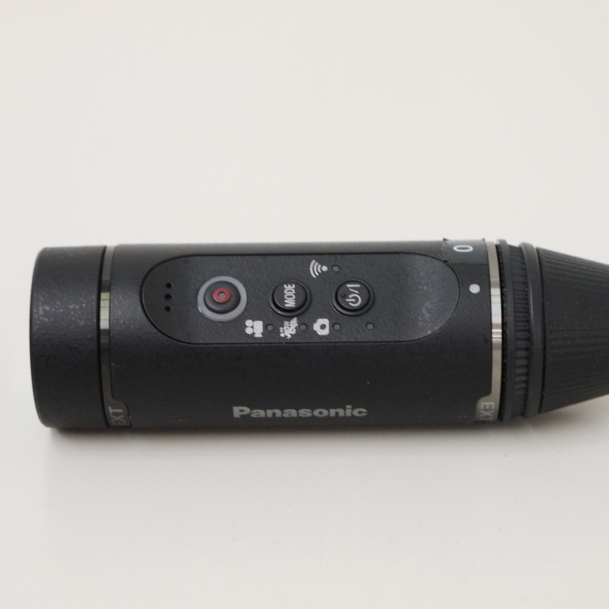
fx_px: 2130
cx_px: 330
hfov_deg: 16.3
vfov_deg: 16.3
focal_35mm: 107
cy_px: 306
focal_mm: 45
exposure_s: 1/40
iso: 800
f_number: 5.6
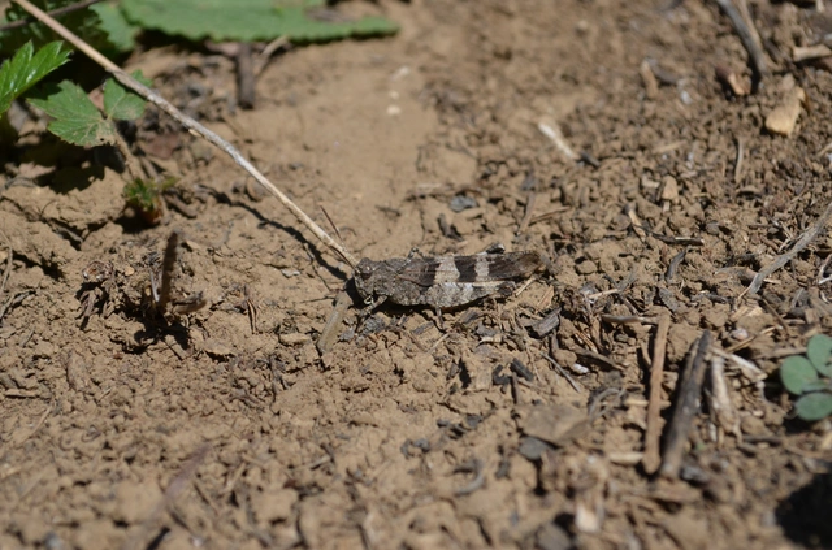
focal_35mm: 82
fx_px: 1901
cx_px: 416
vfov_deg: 16.5
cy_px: 275
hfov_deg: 24.7
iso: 100
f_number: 8
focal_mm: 55
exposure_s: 1/400
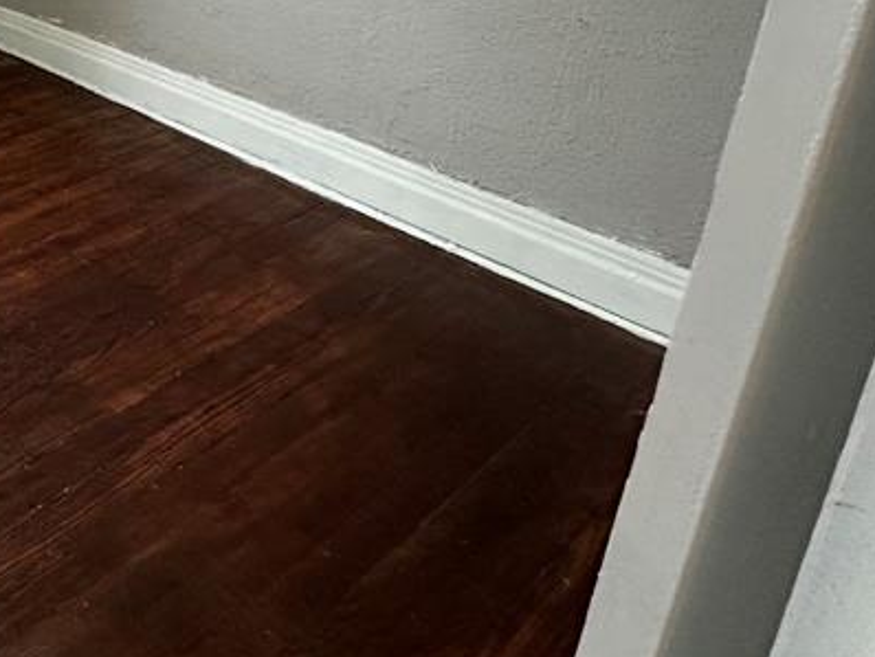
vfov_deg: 34.5
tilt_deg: -15.4
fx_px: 911
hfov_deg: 37.2
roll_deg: +0.0
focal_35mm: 36
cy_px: -57
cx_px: -204
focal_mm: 2.22
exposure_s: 1/60
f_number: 2.2
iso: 160
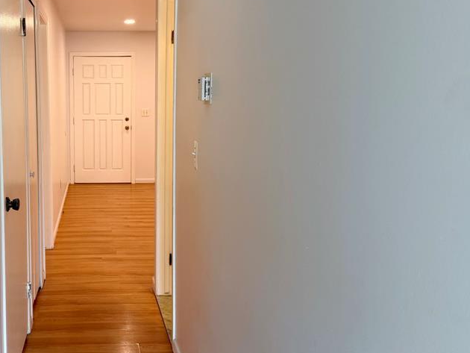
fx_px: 530
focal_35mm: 39
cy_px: 155
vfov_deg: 36.8
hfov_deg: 45.8
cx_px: 106
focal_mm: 6.76
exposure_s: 1/120
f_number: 1.78
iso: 200
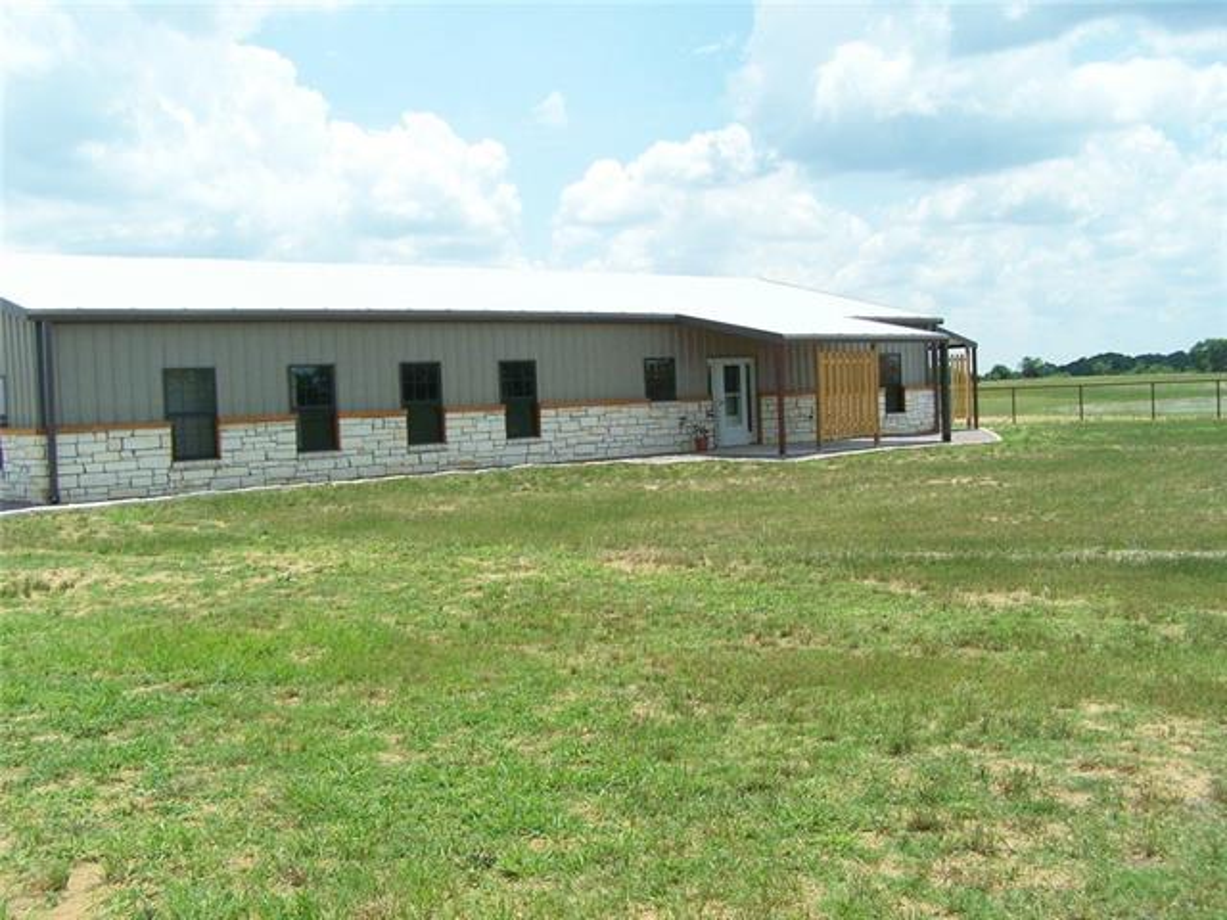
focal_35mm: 38
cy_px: 460
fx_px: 1347
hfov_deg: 49.0
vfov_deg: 37.7
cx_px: 614
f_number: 4
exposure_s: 1/1000
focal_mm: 6.3
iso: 80
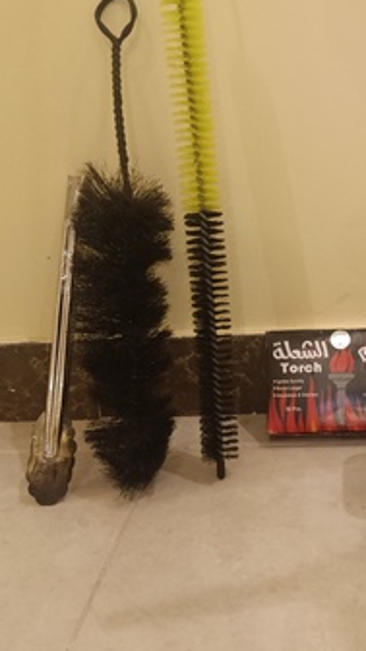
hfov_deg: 29.1
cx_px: 289
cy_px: 321
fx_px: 690
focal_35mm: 40
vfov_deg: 50.5
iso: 640
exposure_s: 1/33.3
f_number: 1.8
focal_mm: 3.98
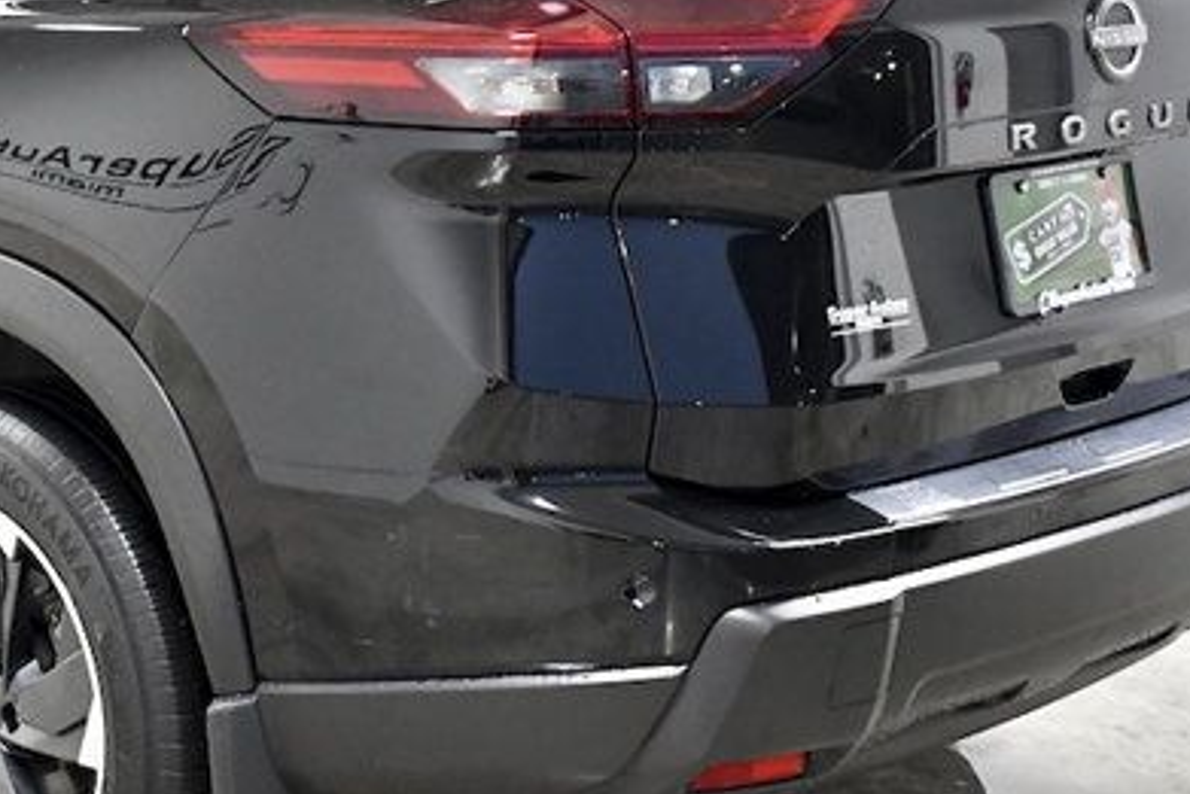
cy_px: 184
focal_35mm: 89
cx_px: 189
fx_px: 2943
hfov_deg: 22.5
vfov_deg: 15.3
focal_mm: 23
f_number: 4.5
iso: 2500
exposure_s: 1/200
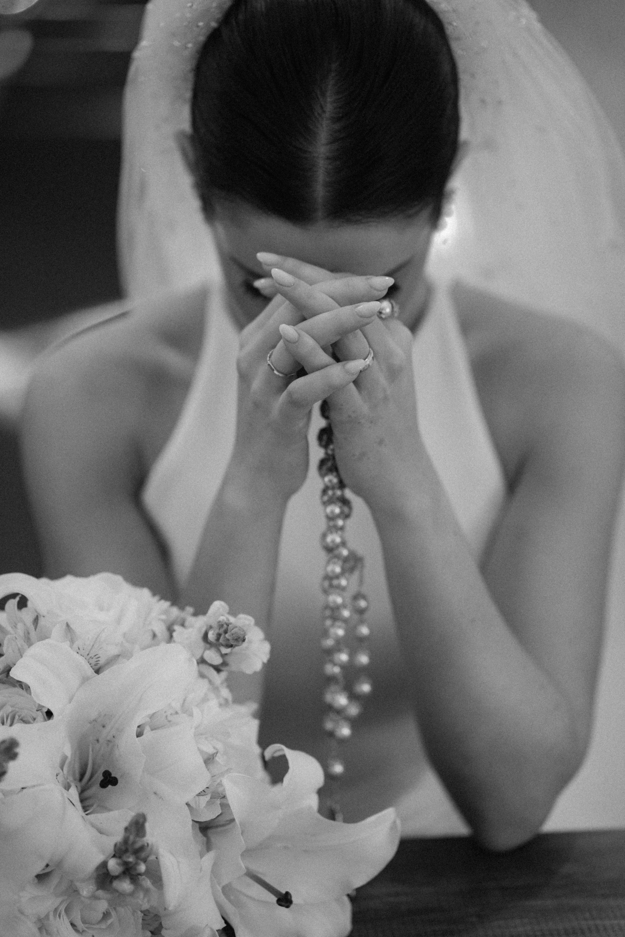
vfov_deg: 23.9
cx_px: 312
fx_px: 2213
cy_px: 468
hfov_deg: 16.1
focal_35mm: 85
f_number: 2.2
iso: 1250
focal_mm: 85
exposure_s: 1/250
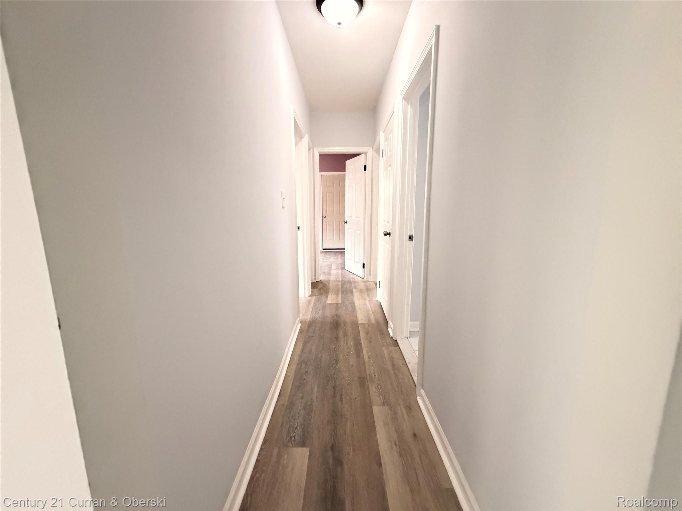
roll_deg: +0.2
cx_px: 341
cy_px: 256
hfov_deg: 102.1
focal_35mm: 14
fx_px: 276
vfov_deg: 85.7
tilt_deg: -9.9
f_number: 2.2
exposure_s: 1/60
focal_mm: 2.22
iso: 1250
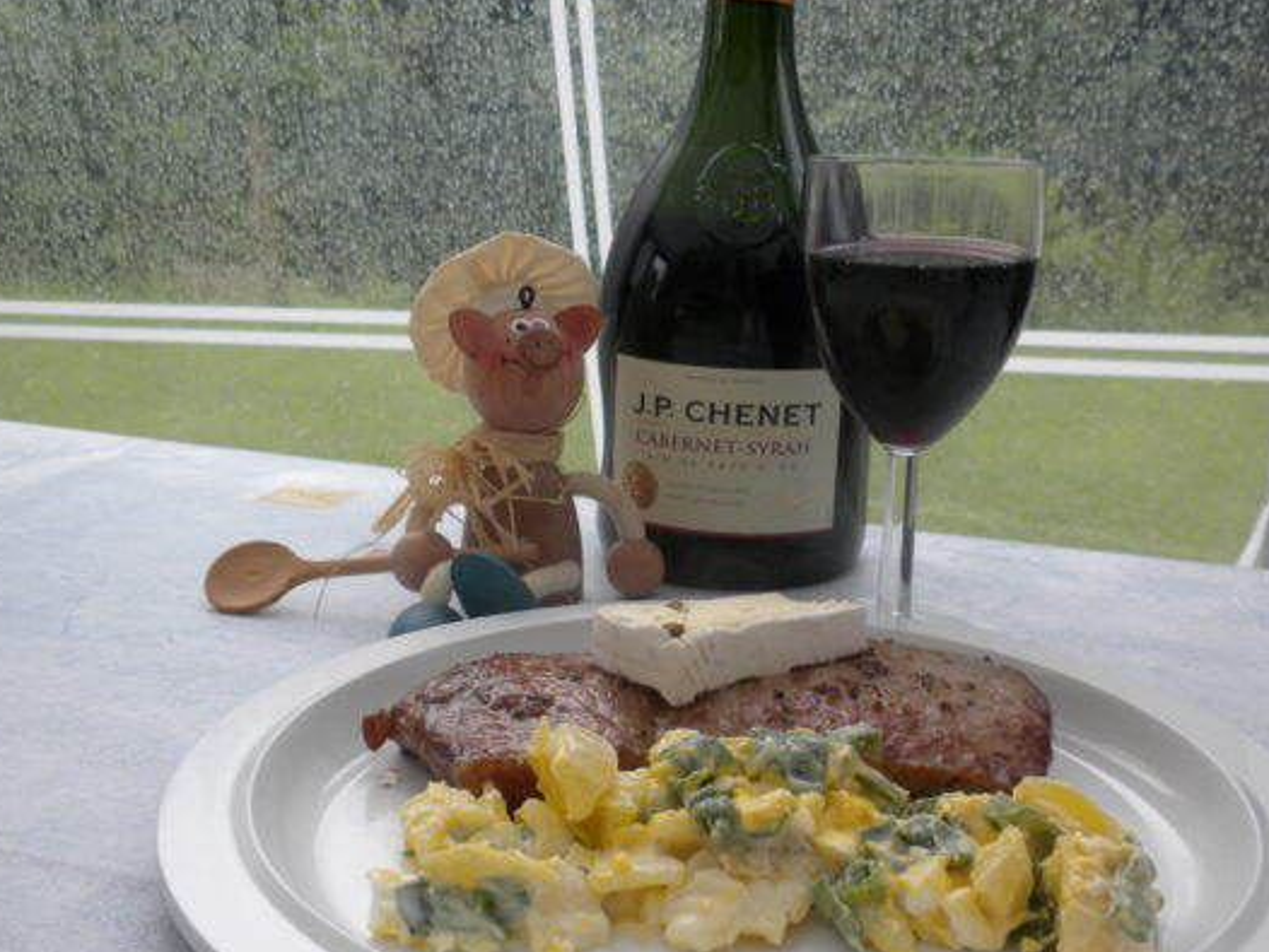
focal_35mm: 45
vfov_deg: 32.2
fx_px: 1650
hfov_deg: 42.0
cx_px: 697
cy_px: 535
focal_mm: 6.6
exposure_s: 1/59.8
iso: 71
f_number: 3.5
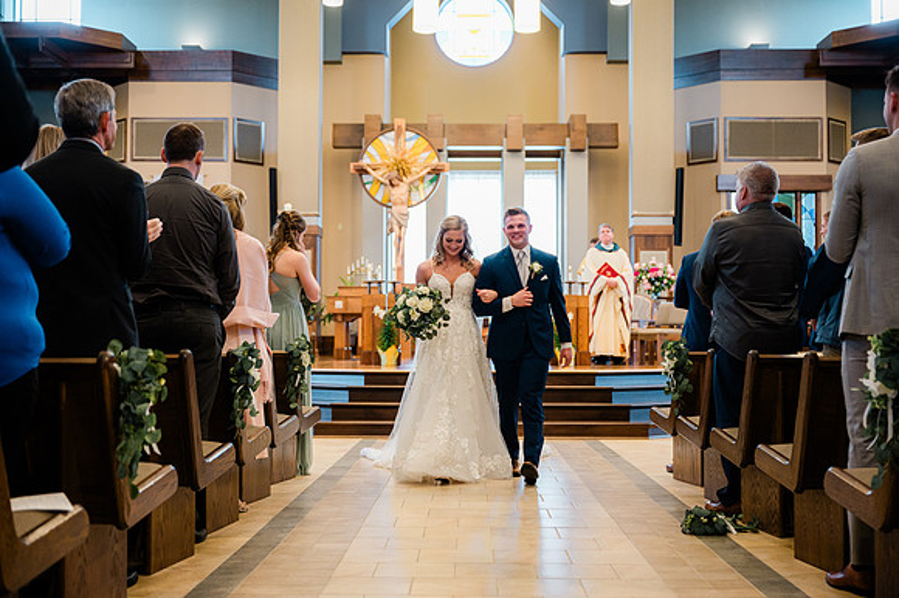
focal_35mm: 45
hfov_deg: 43.6
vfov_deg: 29.8
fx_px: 1123
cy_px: 299
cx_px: 450
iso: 1000
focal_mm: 45
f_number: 2.8
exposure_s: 1/250
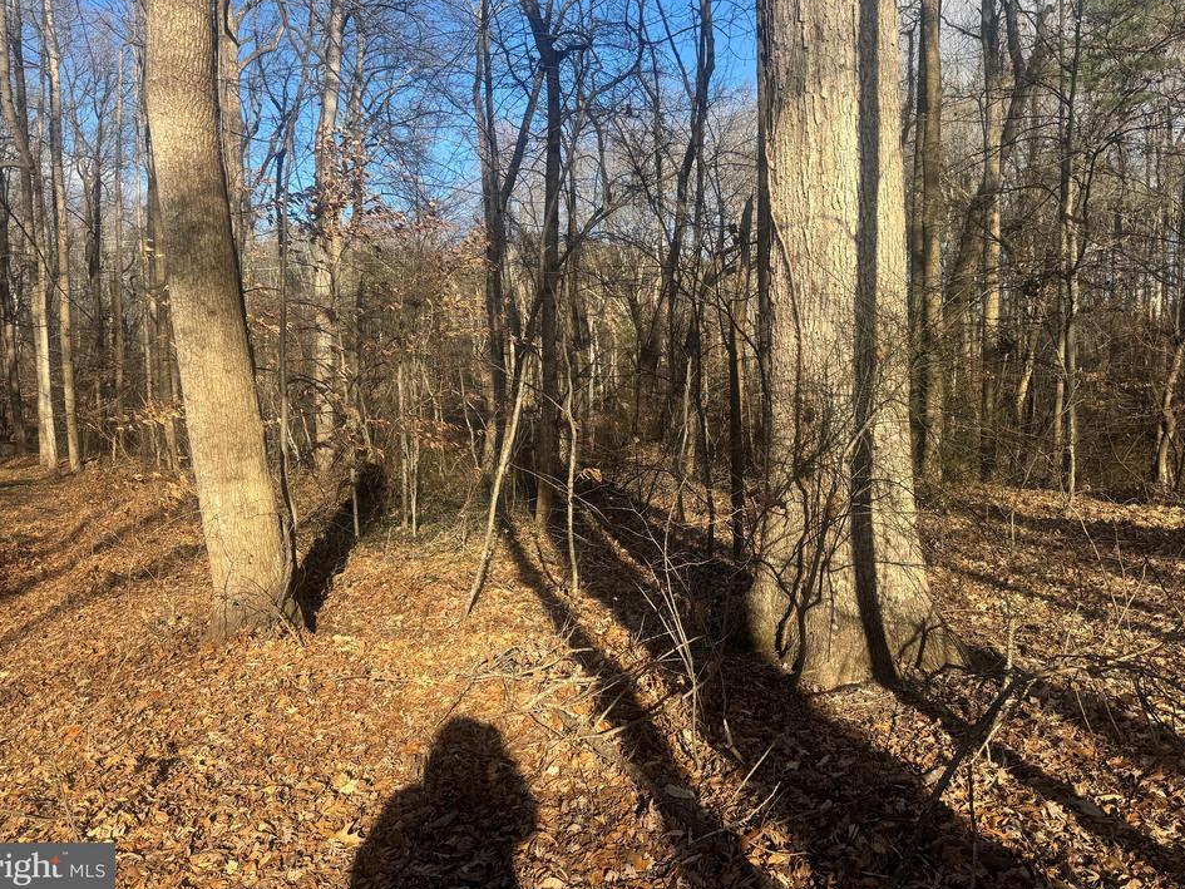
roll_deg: +0.4
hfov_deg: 67.3
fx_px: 890
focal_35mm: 26
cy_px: 413
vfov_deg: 53.0
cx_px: 601
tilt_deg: -2.9
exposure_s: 1/1980
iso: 80
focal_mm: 6.76
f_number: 1.78
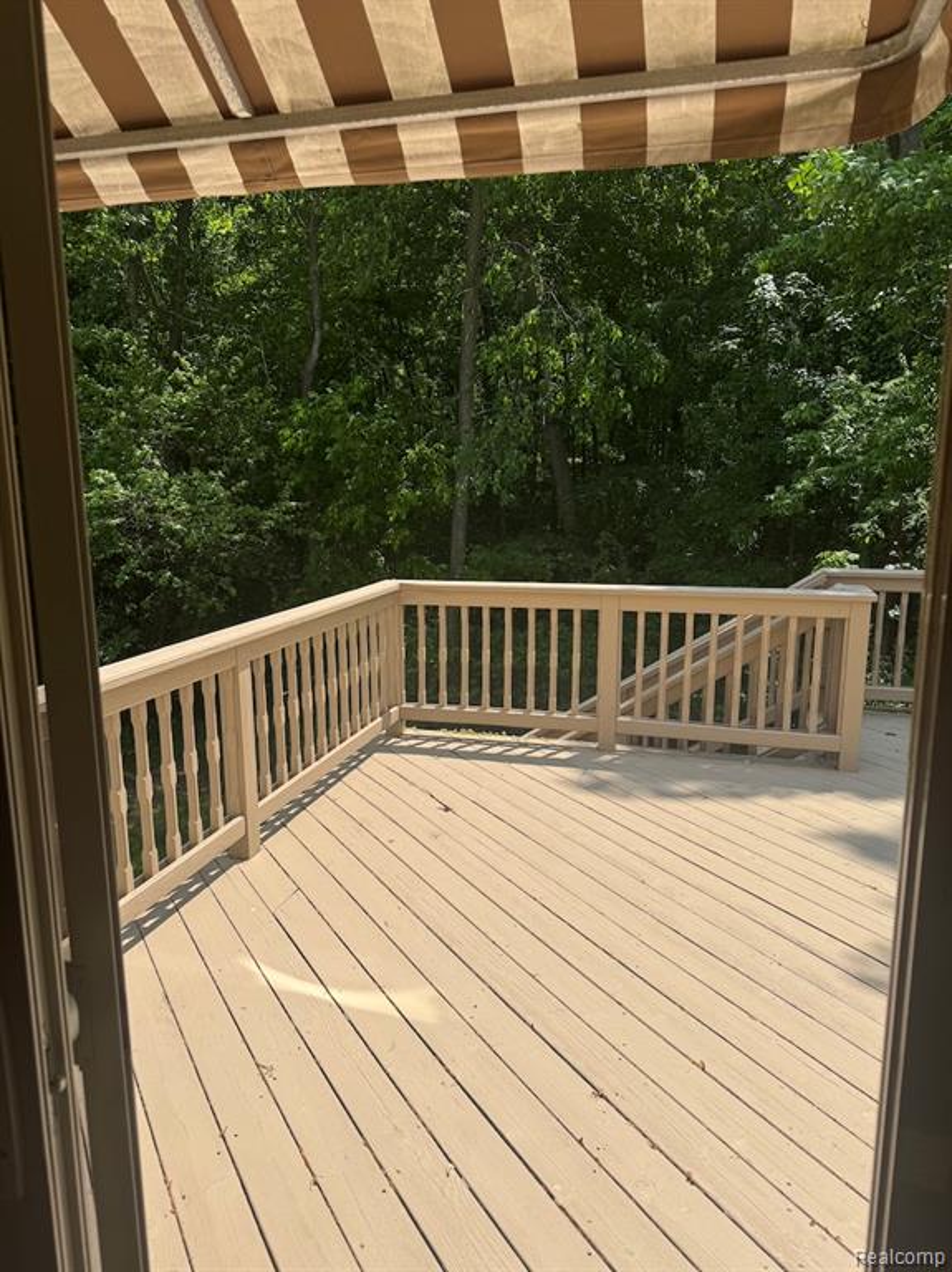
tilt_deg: -9.2
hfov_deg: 56.8
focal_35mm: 24
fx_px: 881
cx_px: 476
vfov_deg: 71.6
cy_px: 636
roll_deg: +1.1
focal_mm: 6.76
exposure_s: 1/3802
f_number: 1.78
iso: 80
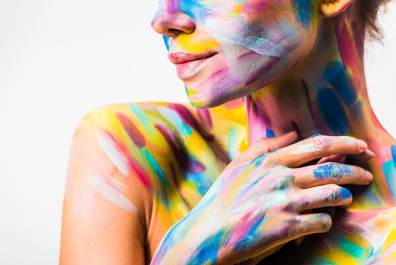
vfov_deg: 6.9
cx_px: 198
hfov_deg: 10.3
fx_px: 2202
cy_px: 132
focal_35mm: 200
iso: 100
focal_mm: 200
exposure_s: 1/200
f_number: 6.3
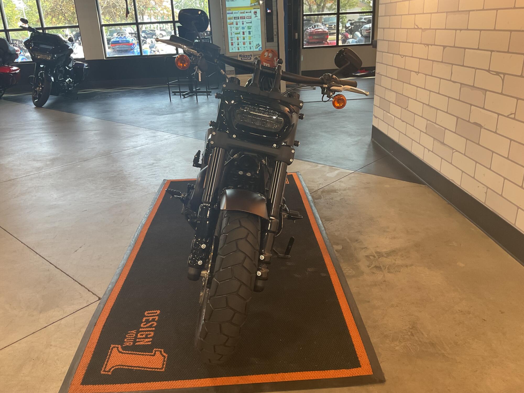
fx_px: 439
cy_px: 196
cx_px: 262
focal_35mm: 29
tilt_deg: -21.8
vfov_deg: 48.2
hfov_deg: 61.7
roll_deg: +3.3
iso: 50
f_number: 1.8
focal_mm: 3
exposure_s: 1/50
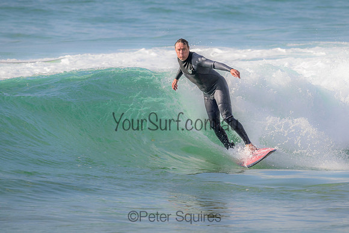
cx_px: 207
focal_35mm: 558
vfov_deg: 2.5
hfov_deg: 3.7
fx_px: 5413
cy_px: 103
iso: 900
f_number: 10
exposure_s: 1/1600
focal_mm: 470
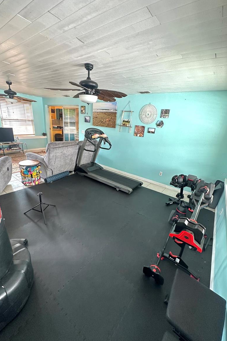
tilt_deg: -20.1
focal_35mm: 15
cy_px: 174
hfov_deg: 77.3
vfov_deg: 100.4
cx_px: 110
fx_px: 142
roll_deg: -5.4
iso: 200
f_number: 2.2
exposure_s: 1/60
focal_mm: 2.22
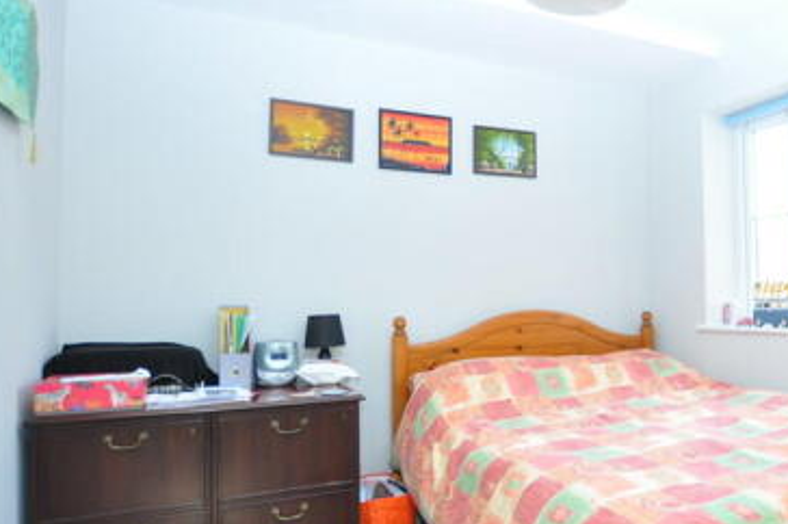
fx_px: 590
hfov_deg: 63.5
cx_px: 591
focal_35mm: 27
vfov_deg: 47.8
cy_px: 277
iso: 800
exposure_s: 1/40
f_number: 3.5
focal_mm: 10
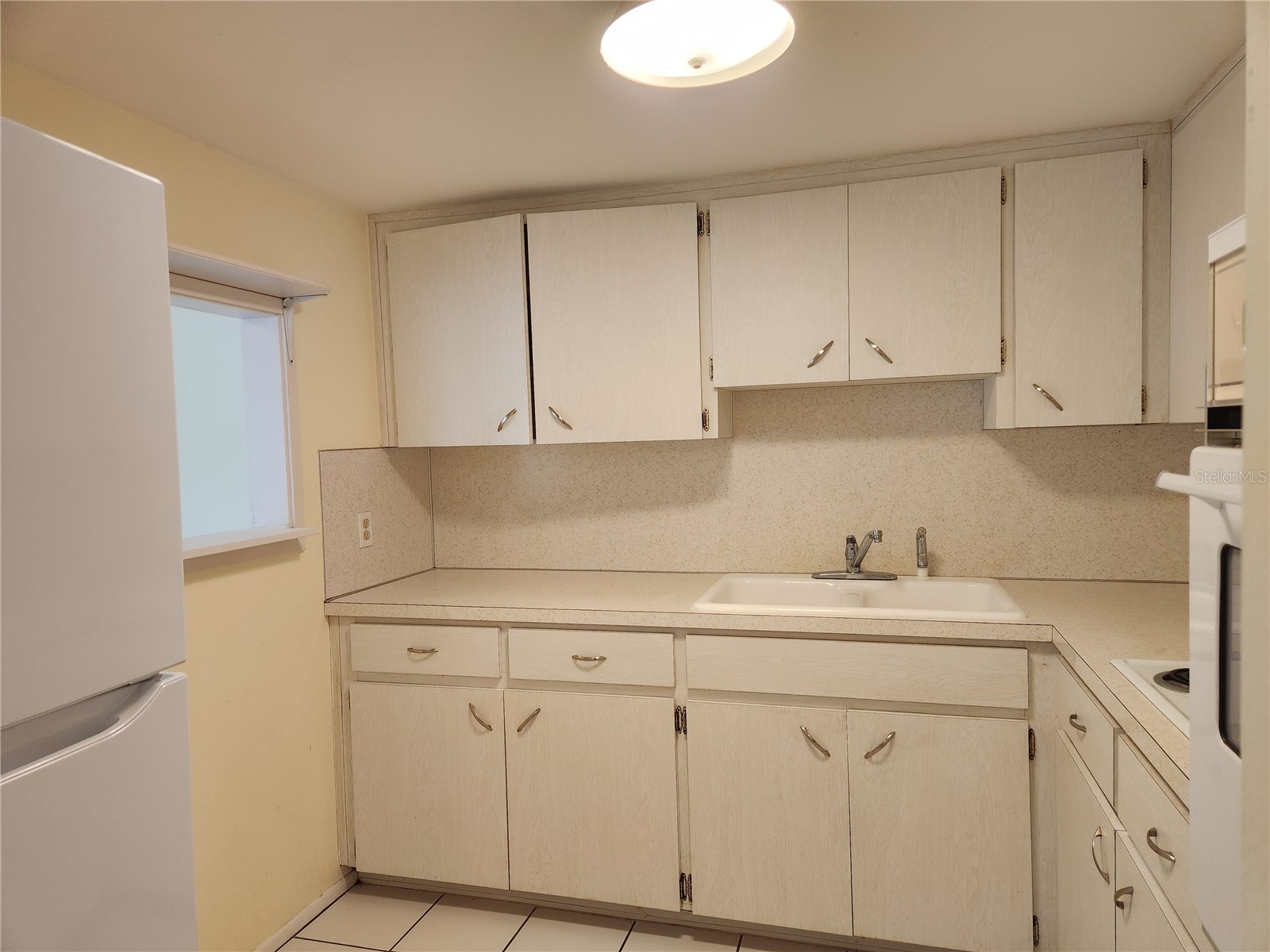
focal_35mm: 23
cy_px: 476
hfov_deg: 73.9
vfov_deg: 58.9
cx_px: 635
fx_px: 844
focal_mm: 5.4
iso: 320
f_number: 1.8
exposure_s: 1/120
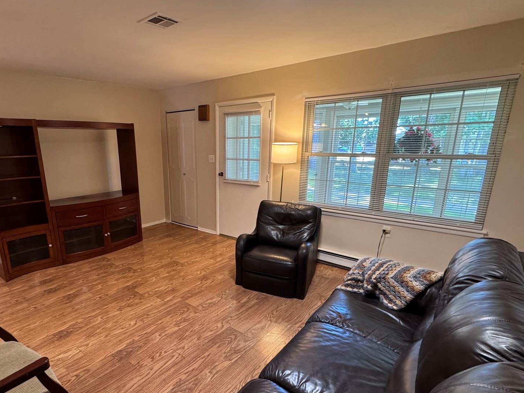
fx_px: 303
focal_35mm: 20
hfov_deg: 80.7
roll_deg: +1.7
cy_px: 223
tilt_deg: -15.0
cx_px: 208
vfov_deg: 65.7
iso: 250
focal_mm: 2.22
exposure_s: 1/60
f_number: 2.2
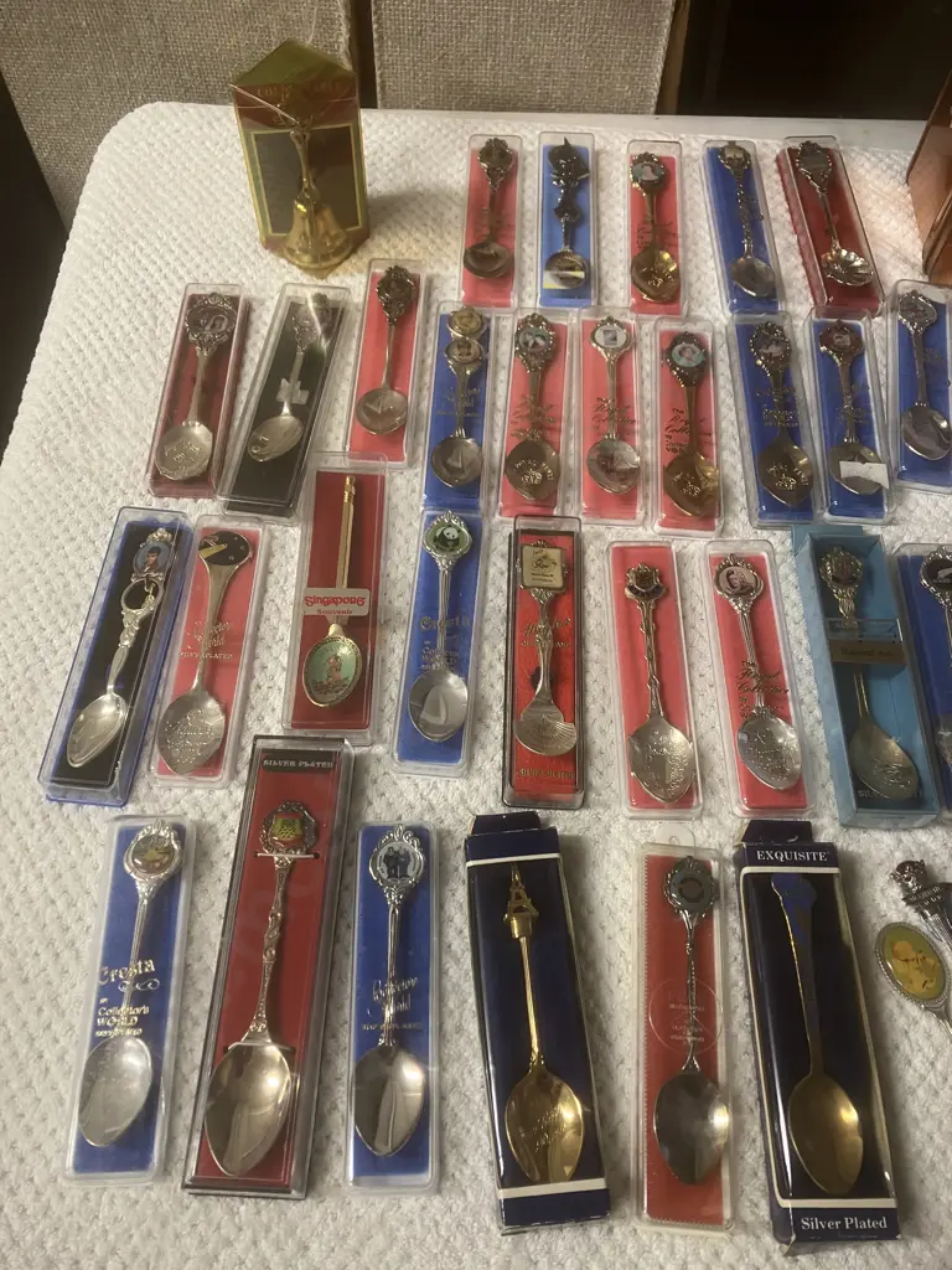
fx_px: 1027
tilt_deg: -60.2
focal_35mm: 28
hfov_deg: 49.7
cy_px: 635
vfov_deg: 63.4
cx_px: 476
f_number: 1.8
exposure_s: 1/50
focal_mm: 3.99
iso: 125
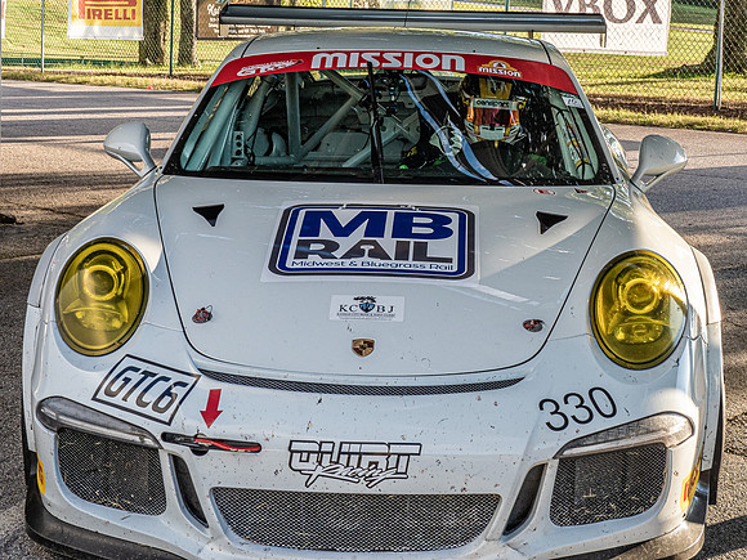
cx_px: 409
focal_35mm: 71
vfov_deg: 20.8
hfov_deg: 27.6
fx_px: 1522
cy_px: 219
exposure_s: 1/100
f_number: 10
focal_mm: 29
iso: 400
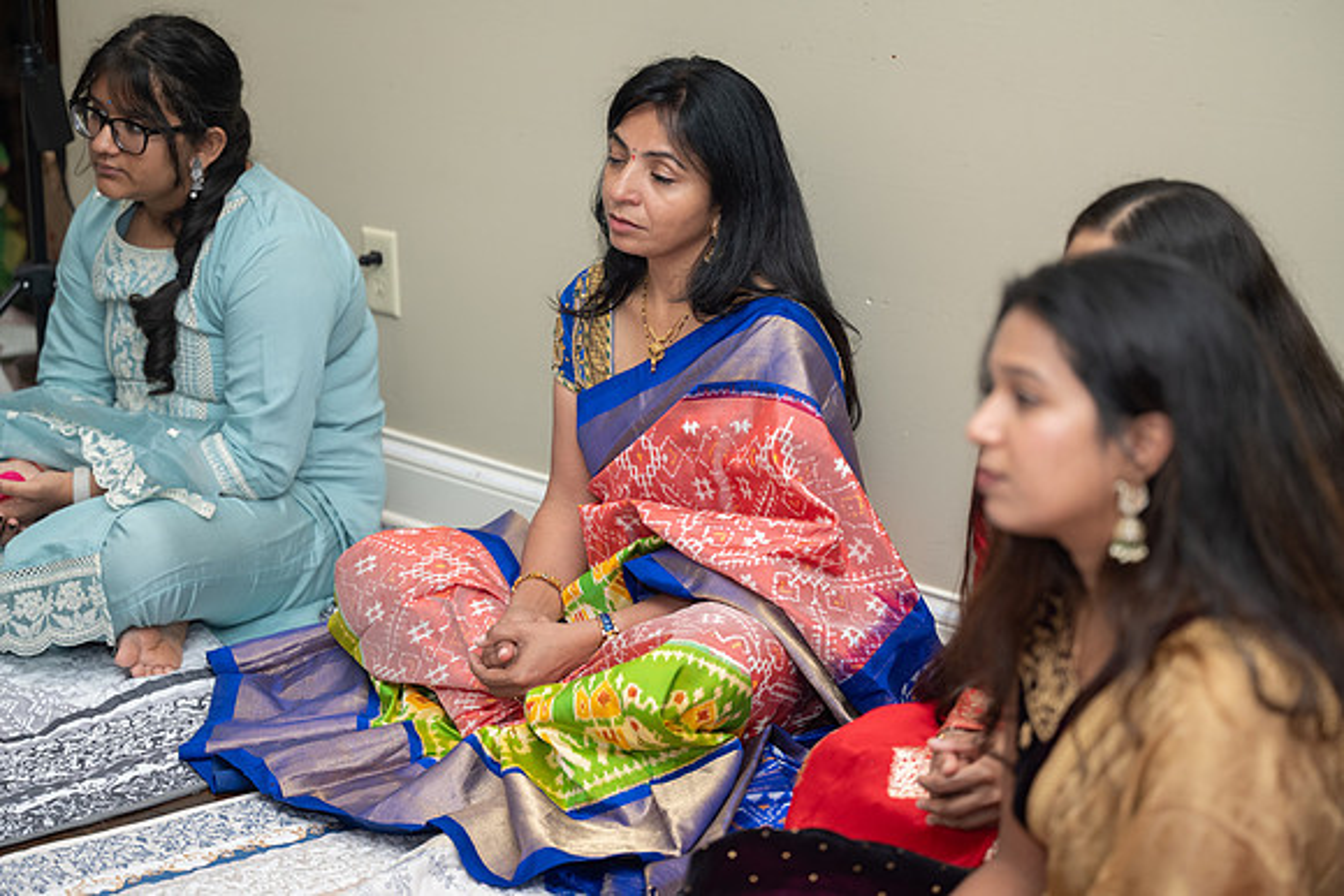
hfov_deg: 23.1
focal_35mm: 88
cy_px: 448
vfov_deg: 15.5
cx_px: 672
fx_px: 3286
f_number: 2.8
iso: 500
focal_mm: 88
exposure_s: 1/200
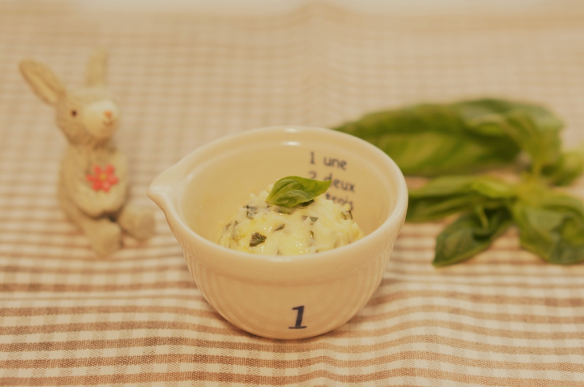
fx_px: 1215
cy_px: 194
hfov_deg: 27.0
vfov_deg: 18.1
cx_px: 292
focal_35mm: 75
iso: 200
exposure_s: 1/40
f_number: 2.8
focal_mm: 50
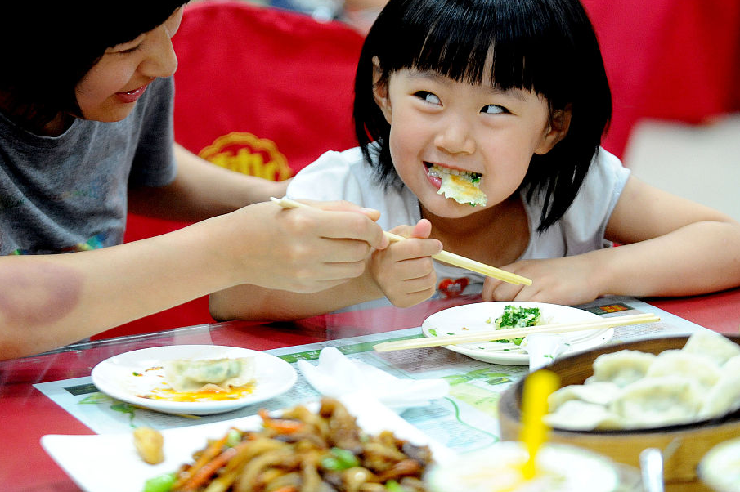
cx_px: 332
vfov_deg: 12.0
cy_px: 167
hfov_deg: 18.0
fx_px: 2342
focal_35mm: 114
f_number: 2.8
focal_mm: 86
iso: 3200
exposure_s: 1/125
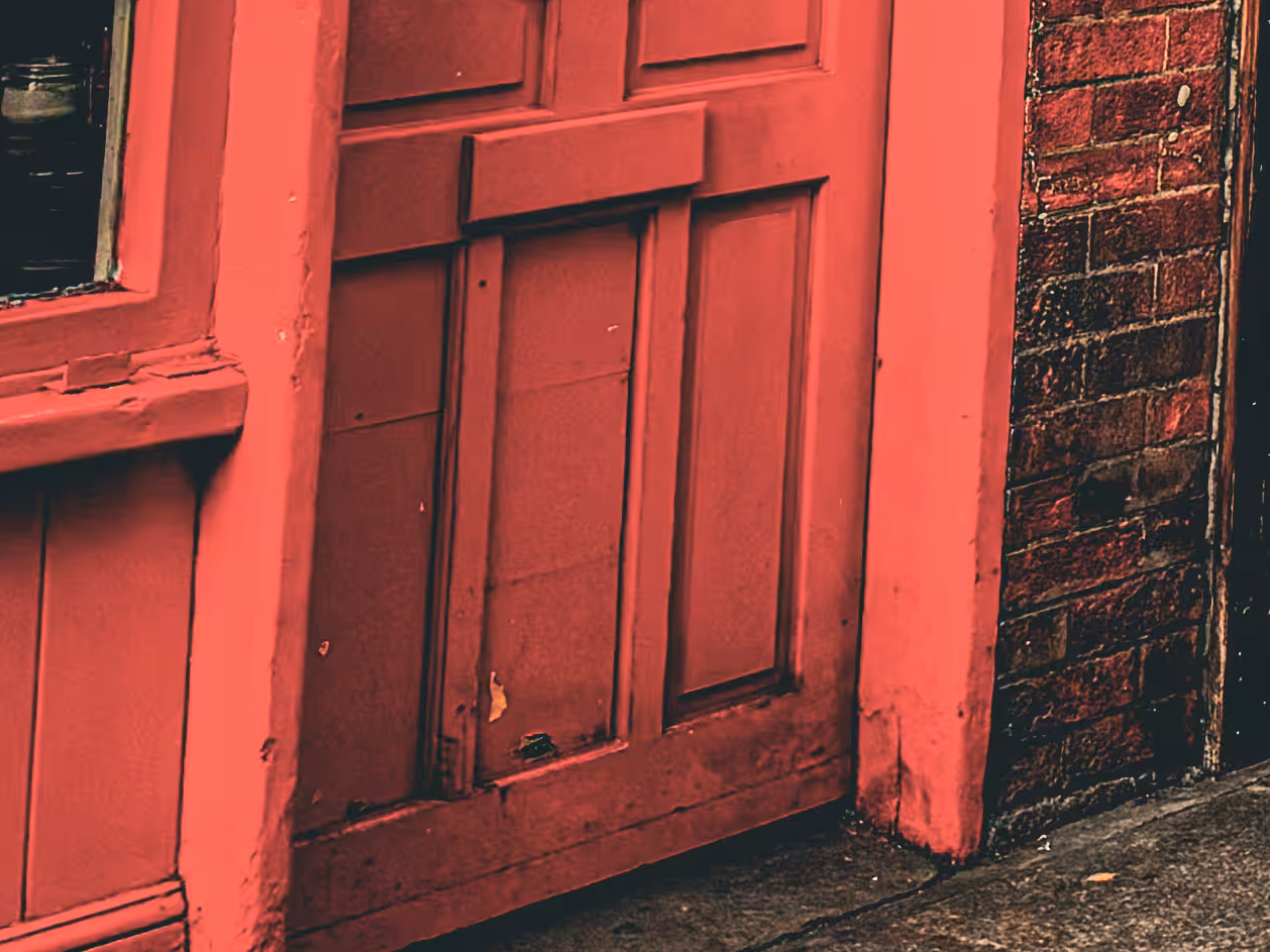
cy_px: -934
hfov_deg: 14.6
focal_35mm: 109
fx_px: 3998
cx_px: 2623
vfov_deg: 12.1
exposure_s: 1/100
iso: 100
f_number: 1.8
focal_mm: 6.76
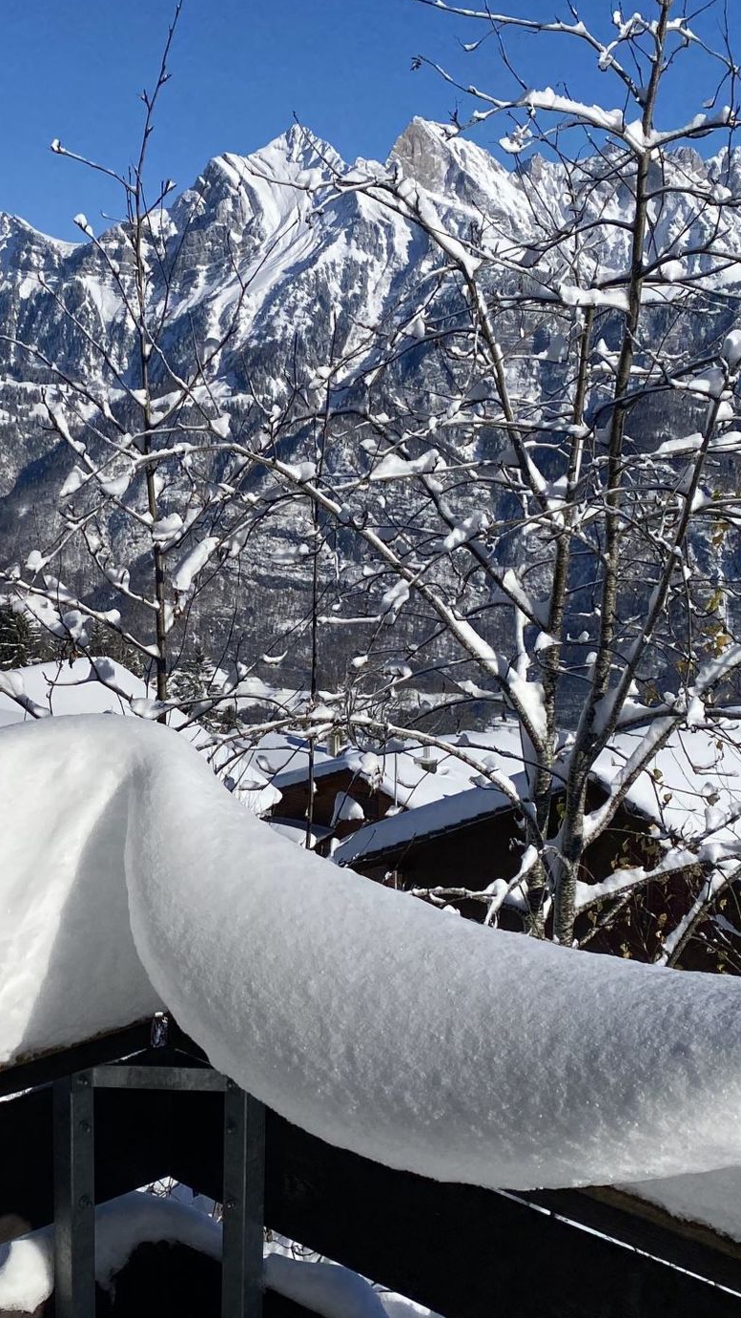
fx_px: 1467
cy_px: 646
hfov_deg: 27.6
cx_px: 113
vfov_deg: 48.4
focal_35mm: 42
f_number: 1.8
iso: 32
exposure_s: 1/8197
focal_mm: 4.25
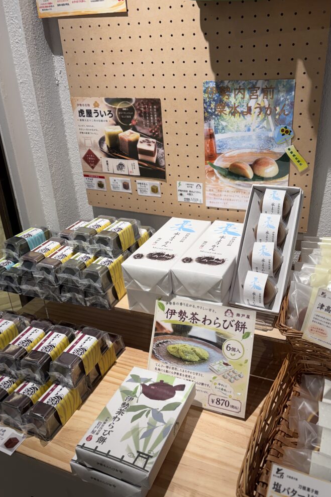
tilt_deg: -24.0
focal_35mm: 28
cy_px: 240
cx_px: 189
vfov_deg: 65.5
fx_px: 386
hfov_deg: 46.3
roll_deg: +2.0
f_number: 1.6
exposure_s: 1/100
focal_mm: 5.96
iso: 50
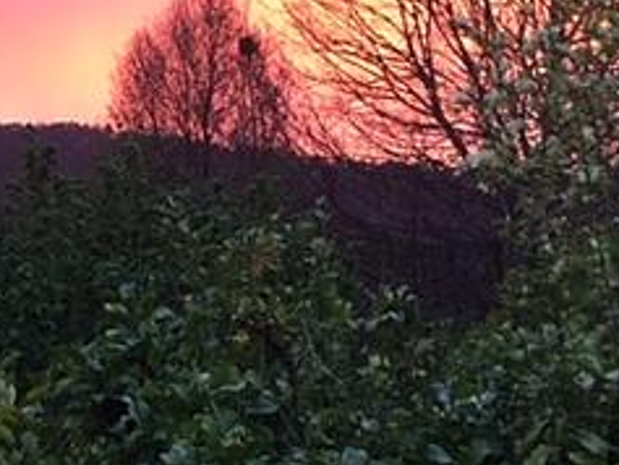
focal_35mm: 76
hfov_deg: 23.8
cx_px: -84
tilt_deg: +4.5
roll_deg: -1.1
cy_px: 221
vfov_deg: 19.4
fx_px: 1360
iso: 100
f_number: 2.2
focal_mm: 4.15
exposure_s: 1/33
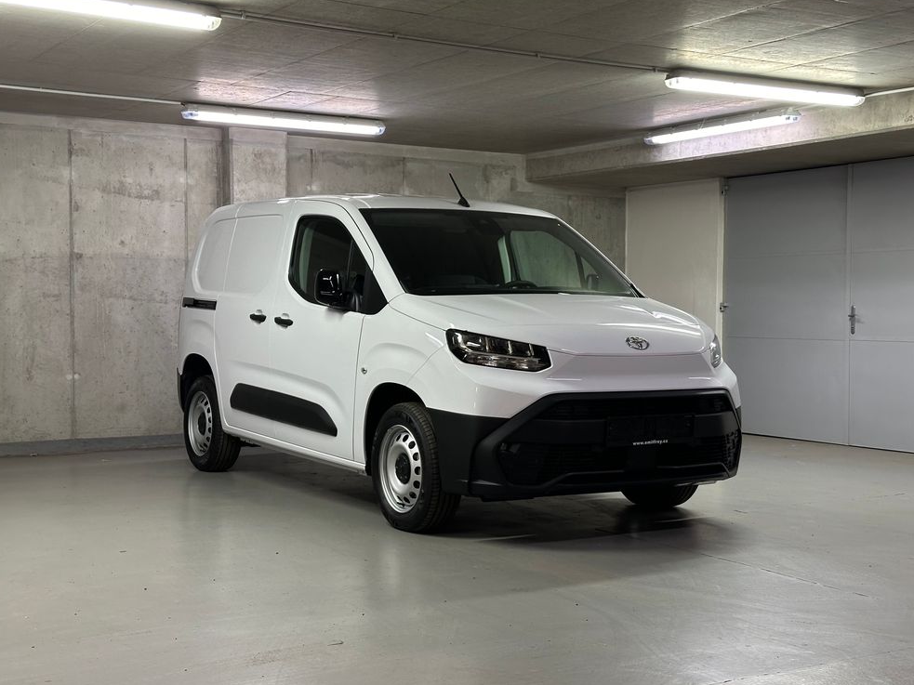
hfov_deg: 38.2
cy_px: 347
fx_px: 1320
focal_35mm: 50
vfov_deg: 29.1
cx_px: 469
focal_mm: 6.86
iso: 160
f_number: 1.78
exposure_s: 1/50
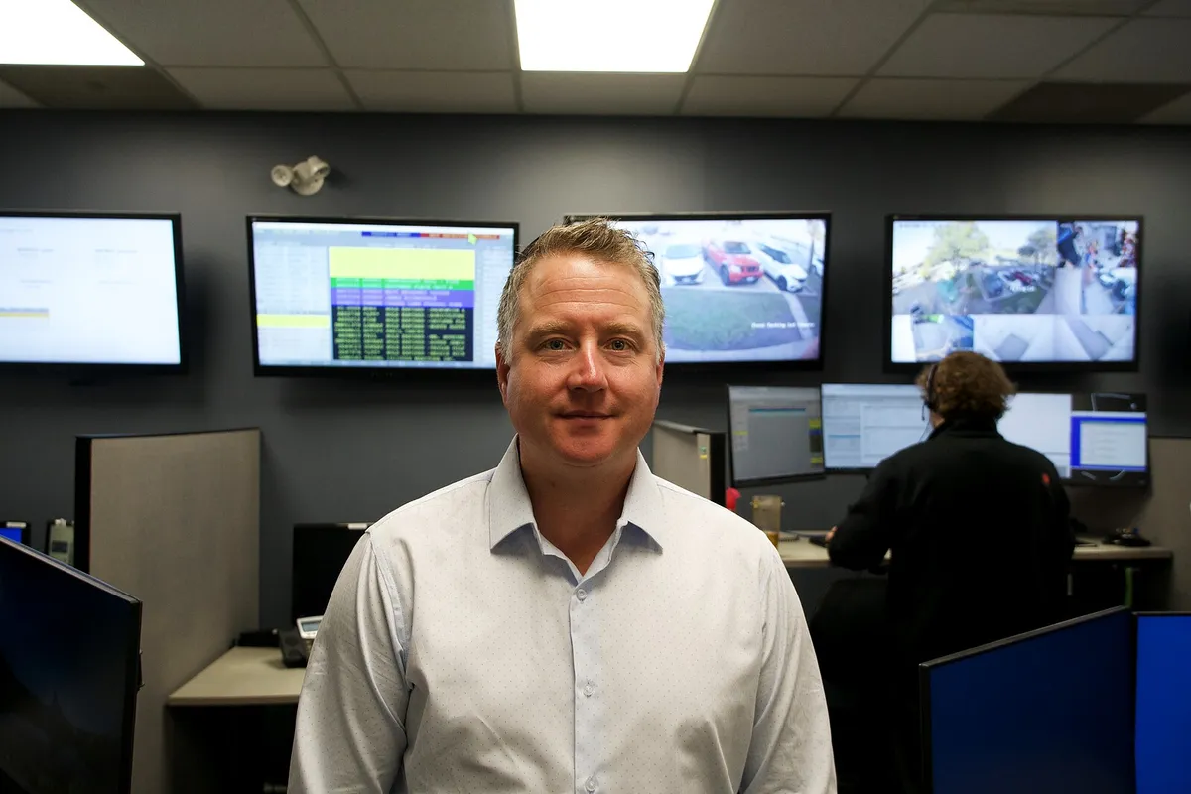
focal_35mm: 32
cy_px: 397
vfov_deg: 41.7
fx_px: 1042
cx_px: 596
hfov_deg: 59.5
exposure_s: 1/160
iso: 1250
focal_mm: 21
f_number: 4
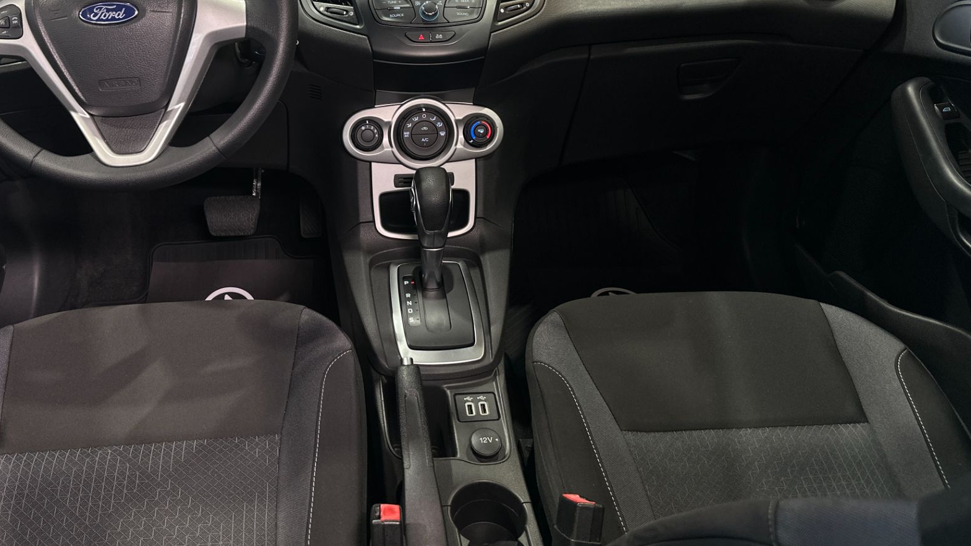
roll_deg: -0.6
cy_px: 178
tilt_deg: -27.6
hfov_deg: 60.5
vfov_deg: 36.3
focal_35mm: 32
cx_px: 389
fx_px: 824
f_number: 1.78
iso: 160
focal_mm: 6.86
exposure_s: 1/60
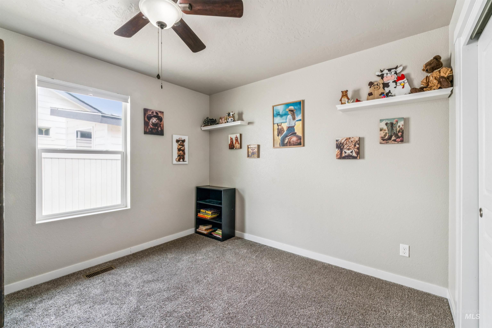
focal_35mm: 15
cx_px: 246
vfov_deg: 75.9
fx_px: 210
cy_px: 164
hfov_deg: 98.9
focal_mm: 15.4
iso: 400
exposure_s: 1/10
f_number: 13
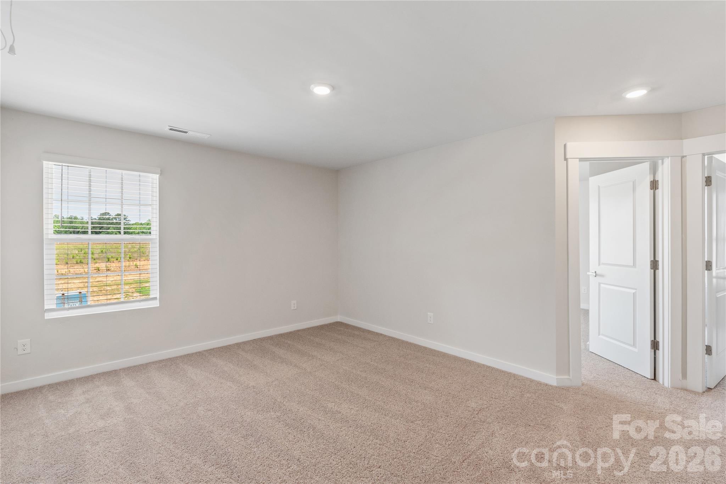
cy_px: 242
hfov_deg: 100.4
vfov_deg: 77.3
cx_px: 363
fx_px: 303
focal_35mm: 15
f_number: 11
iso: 400
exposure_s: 1/20
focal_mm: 15
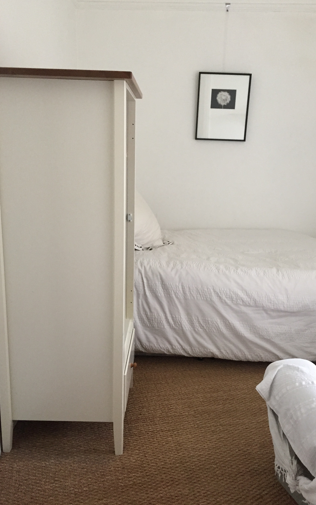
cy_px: 251
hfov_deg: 40.6
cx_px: 164
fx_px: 427
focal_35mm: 31
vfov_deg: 61.2
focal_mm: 4.15
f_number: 2.2
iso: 250
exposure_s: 1/24
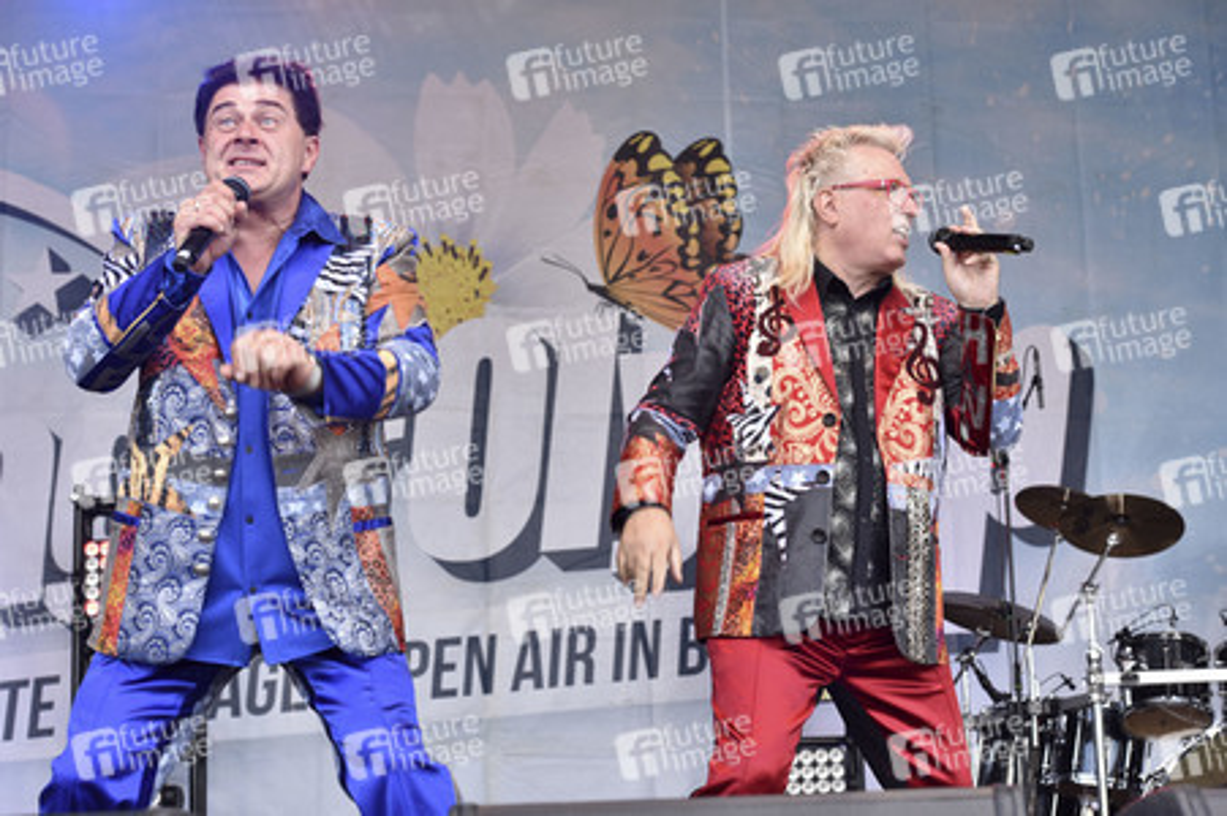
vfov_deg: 19.4
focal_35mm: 70
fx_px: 2384
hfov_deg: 28.9
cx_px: 614
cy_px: 408
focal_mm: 70
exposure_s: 1/160
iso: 400
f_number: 6.3
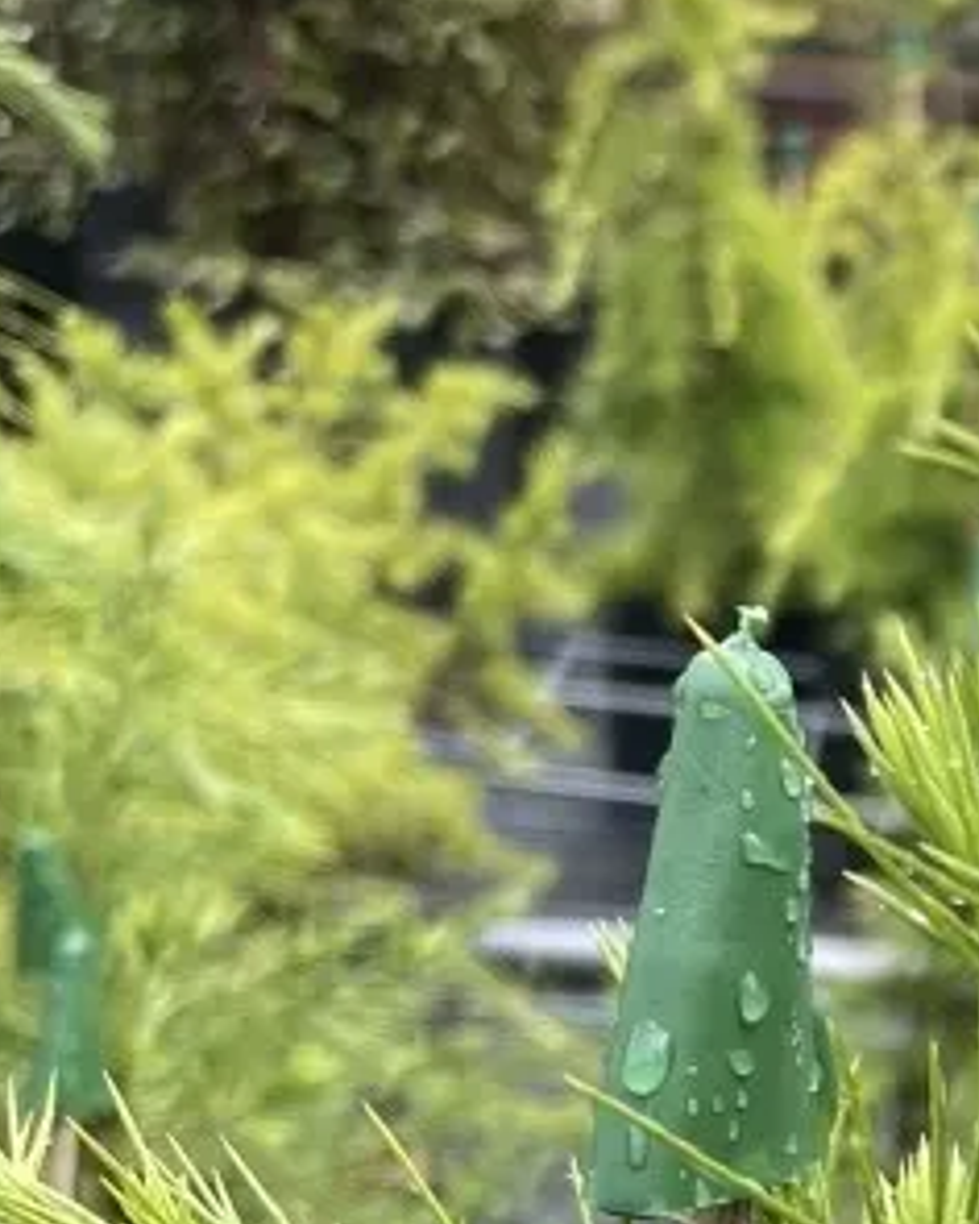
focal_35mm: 93
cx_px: 1514
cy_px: 1332
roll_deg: -5.1
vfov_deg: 19.7
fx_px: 3368
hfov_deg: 15.2
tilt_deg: -21.5
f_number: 1.6
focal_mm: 4.2
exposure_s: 1/875
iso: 32
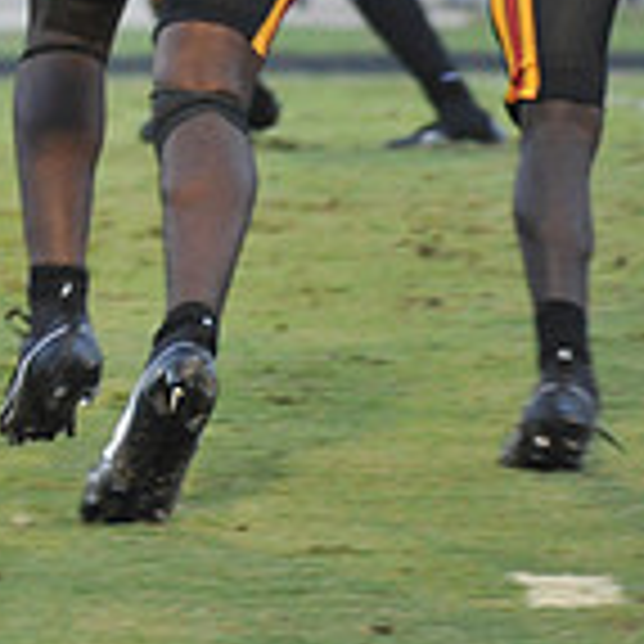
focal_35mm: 690
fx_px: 14523
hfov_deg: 2.5
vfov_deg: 2.5
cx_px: -639
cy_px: -212
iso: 4000
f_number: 5.6
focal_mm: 200
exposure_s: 1/250
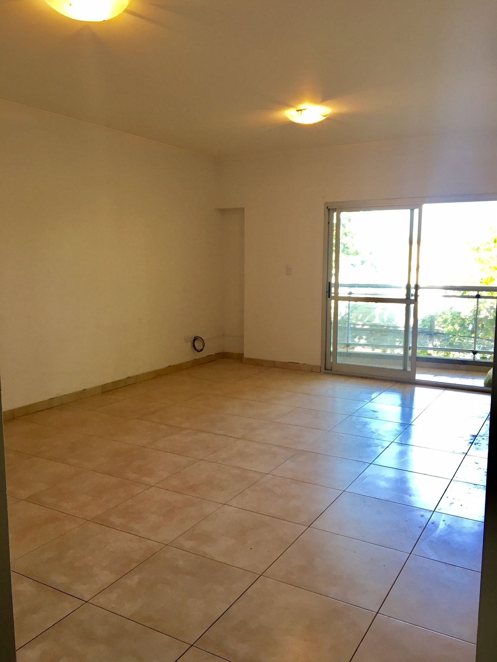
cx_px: 248
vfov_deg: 61.7
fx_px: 555
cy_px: 331
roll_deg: -0.3
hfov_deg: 48.2
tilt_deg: -7.3
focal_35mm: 29
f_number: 2.2
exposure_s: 1/33
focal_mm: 4.15
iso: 32
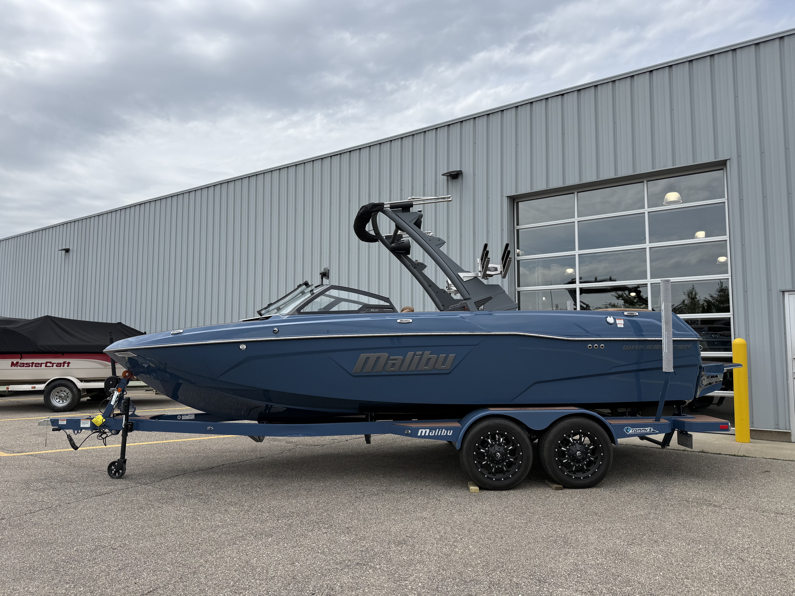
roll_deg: -0.4
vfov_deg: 56.8
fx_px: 551
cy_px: 298
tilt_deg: +4.5
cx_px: 398
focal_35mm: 24
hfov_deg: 71.6
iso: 80
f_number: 1.78
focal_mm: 6.76
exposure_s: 1/4673
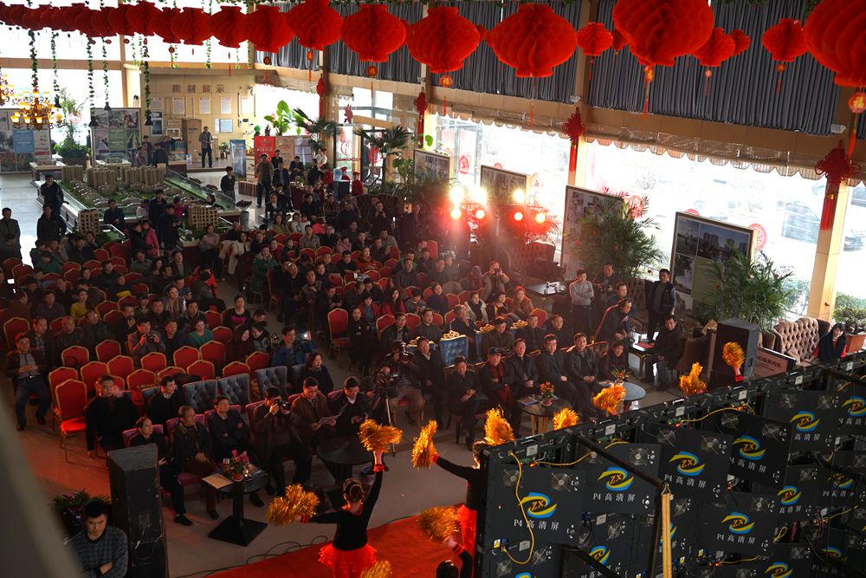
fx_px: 866
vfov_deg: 36.9
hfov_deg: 53.1
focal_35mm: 36
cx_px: 433
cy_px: 289
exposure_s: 1/60
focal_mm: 36
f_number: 4.5
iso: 320
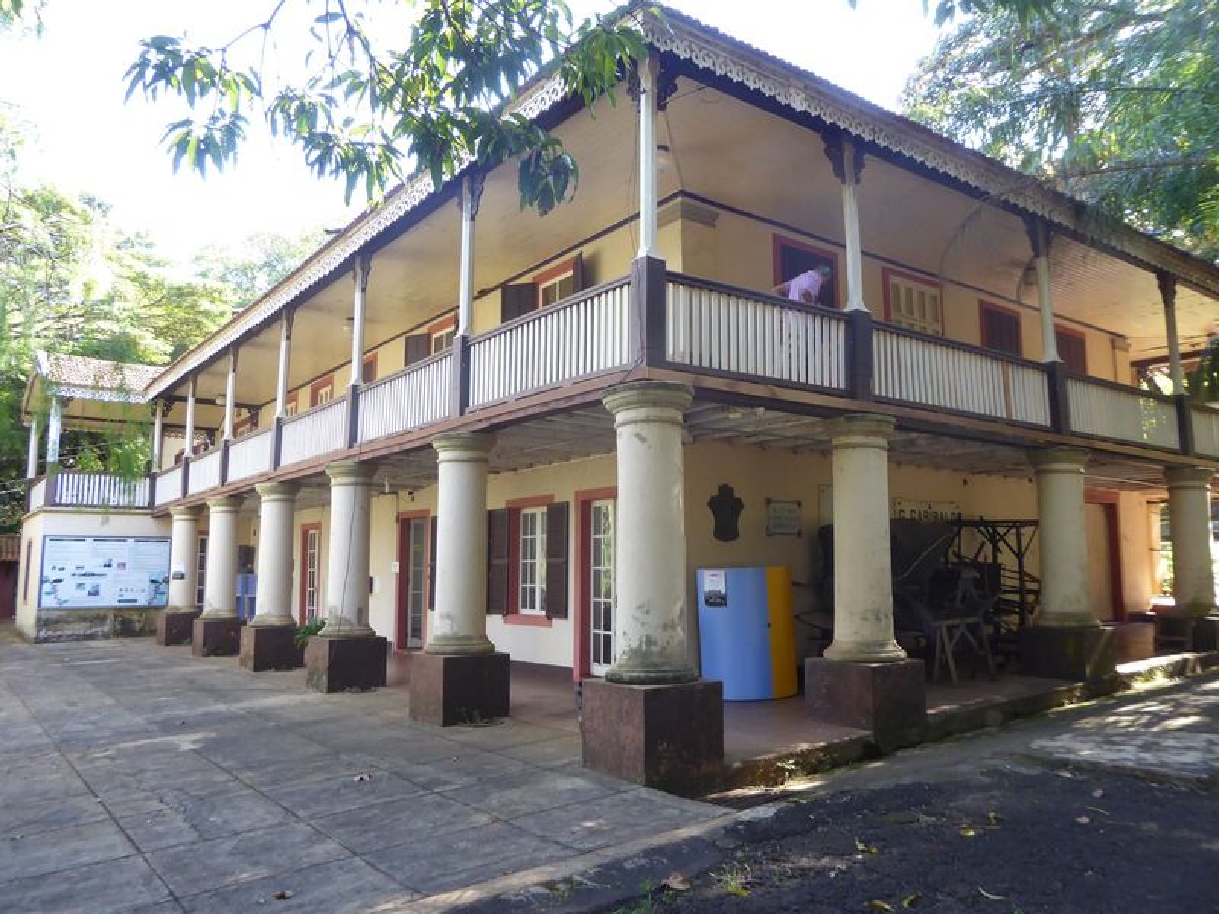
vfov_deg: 51.4
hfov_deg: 65.3
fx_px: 951
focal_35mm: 27
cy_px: 457
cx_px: 610
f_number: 3.4
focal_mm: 4.7
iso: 200
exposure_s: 1/60
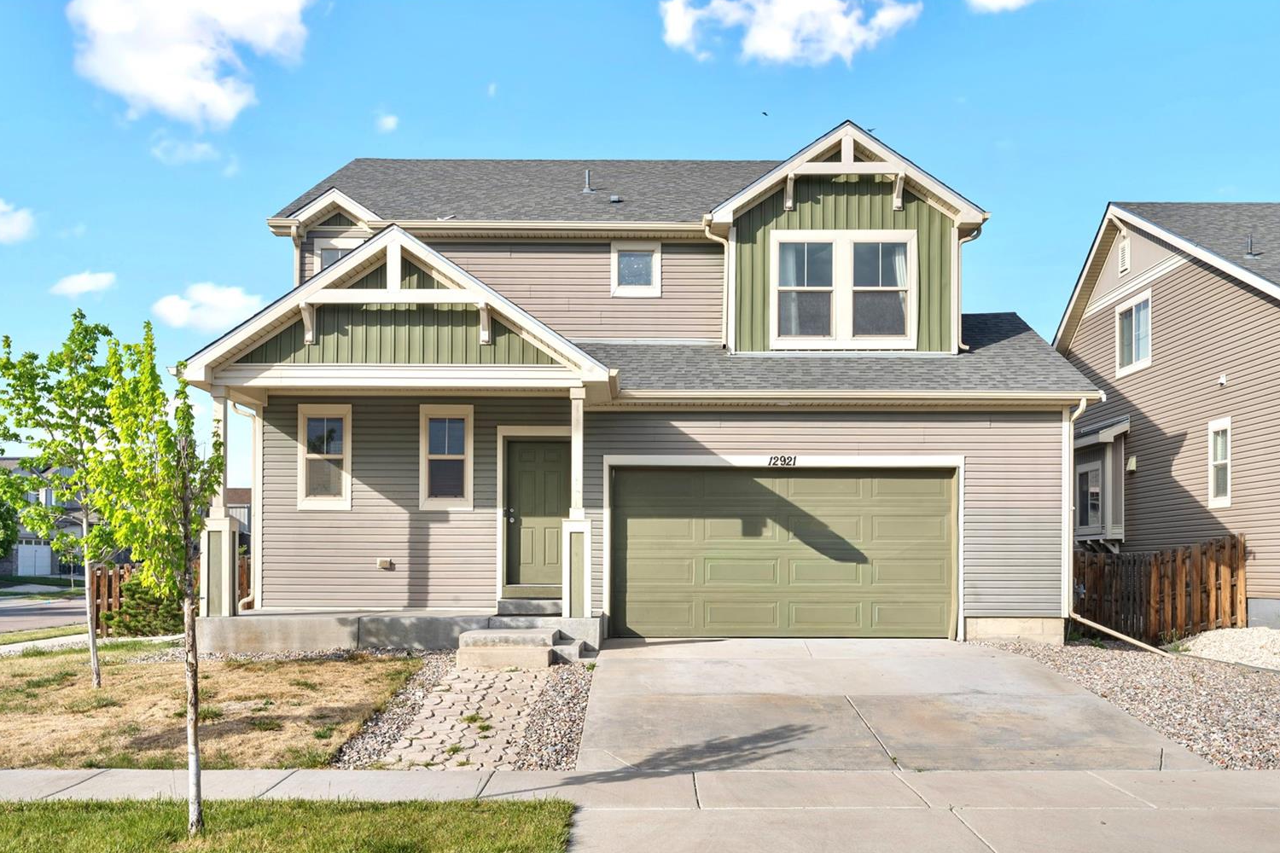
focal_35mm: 32
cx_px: 624
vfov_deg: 41.1
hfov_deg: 58.7
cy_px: 448
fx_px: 1138
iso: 125
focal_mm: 30
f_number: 14
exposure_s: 1/100
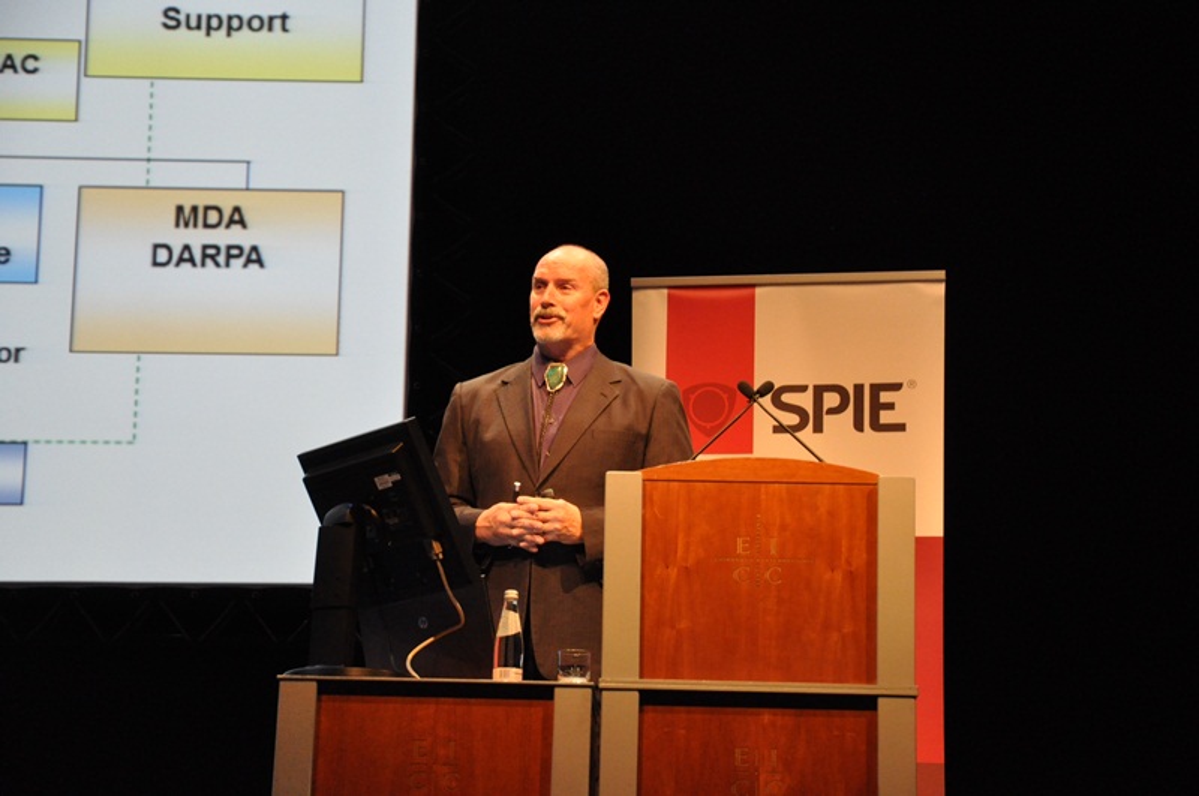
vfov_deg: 16.2
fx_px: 2794
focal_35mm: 84
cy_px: 398
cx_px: 600
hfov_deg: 24.2
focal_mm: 56
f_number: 5.3
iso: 1800
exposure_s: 1/30
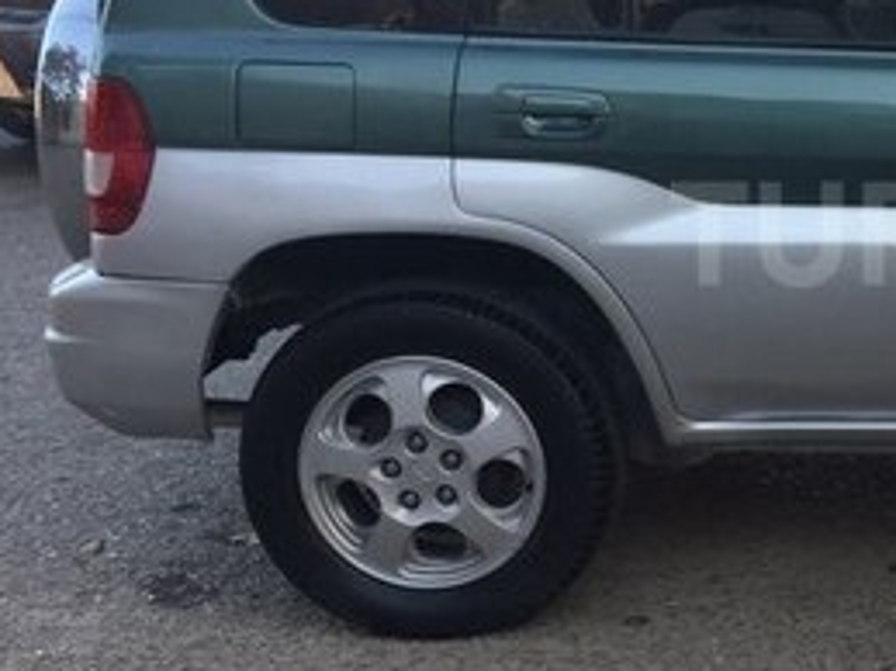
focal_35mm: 74
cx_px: 1024
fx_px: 1915
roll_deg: -0.7
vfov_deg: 19.8
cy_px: 233
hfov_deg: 24.3
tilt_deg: -10.9
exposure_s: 1/100
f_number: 2.2
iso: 32
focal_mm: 4.15
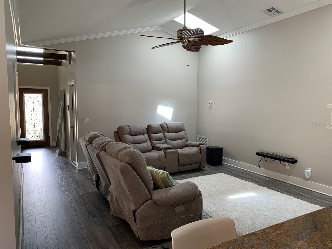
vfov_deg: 53.1
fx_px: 249
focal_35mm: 26
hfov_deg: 67.3
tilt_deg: -6.0
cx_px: 166
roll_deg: -0.1
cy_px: 124
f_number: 1.8
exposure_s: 1/60
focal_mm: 4.25
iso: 80
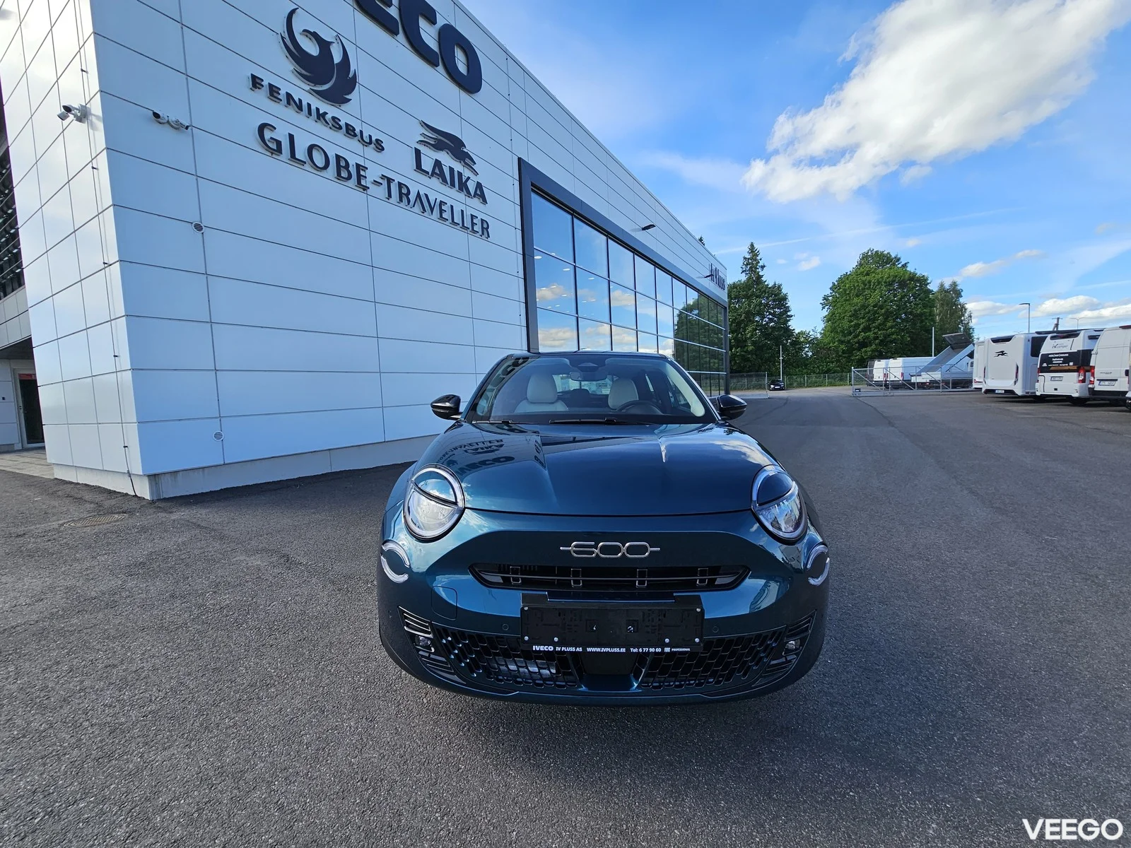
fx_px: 425
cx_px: 566
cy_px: 424
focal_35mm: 13
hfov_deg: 106.2
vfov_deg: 89.9
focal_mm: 2.2
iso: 50
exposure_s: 1/1047
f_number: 2.2
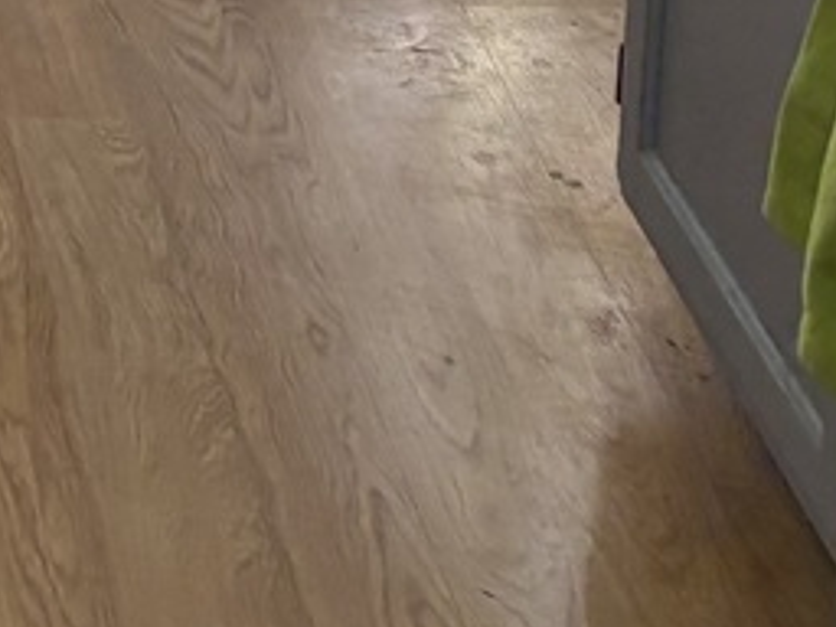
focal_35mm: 146
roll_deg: +1.5
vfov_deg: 8.9
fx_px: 3526
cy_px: -1042
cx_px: -696
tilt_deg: -13.0
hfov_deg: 12.3
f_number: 1.6
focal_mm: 5.96
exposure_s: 1/120
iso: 125
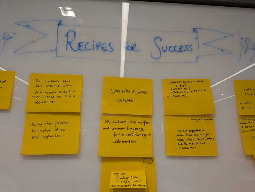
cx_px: 128
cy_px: 96
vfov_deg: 56.8
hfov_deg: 71.6
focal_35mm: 24
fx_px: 177
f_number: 1.7
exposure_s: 1/50
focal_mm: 4.53
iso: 38
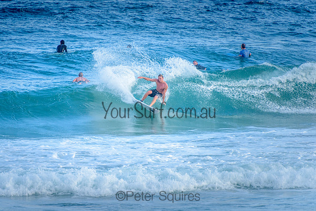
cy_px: 82
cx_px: 122
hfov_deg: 4.2
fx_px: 4307
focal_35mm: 491
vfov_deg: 2.8
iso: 500
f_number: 5.6
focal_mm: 400
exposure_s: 1/1250
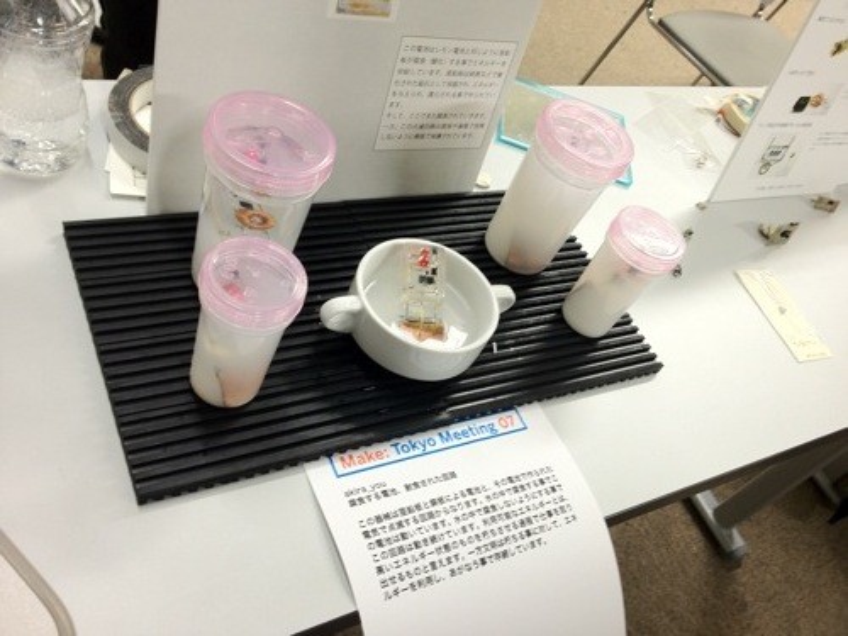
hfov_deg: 52.6
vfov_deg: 40.7
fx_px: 857
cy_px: 318
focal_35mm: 35
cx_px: 424
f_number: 2.4
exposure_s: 1/20
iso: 80
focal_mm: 4.28
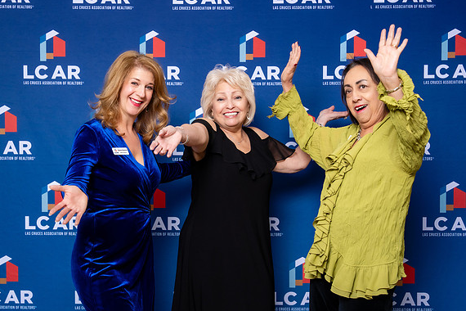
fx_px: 828
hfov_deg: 31.4
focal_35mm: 64
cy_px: 163
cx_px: 199
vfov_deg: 21.2
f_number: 5.6
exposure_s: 1/200
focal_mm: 55
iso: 500
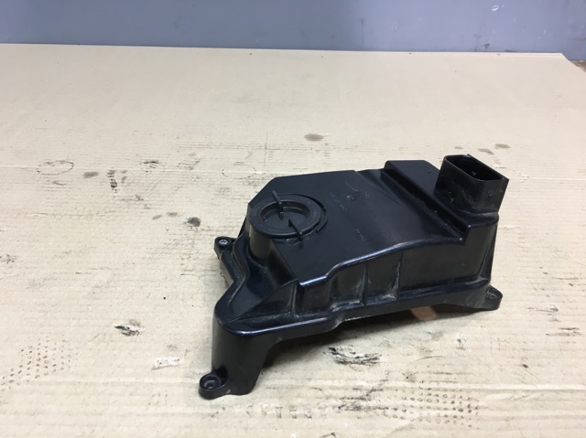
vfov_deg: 48.2
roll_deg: -2.7
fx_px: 491
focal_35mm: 29
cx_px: 293
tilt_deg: -31.4
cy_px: 219
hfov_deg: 61.7
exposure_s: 1/33
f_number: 2.2
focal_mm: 4.15
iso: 64
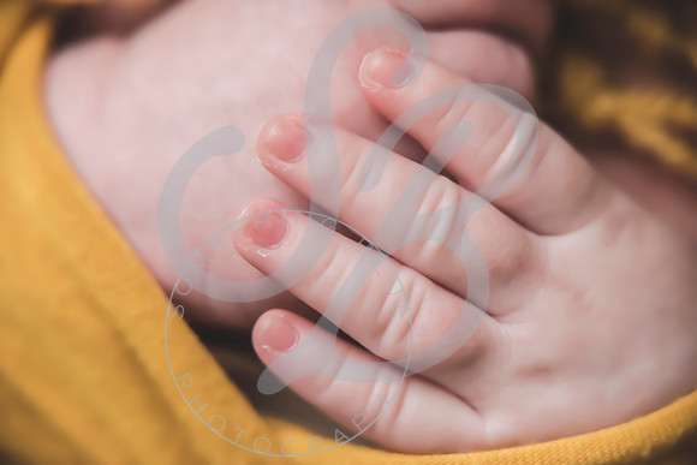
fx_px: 1549
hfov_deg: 25.4
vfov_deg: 17.1
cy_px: 232
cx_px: 348
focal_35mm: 80
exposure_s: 1/200
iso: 4000
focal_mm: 80
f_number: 5.6
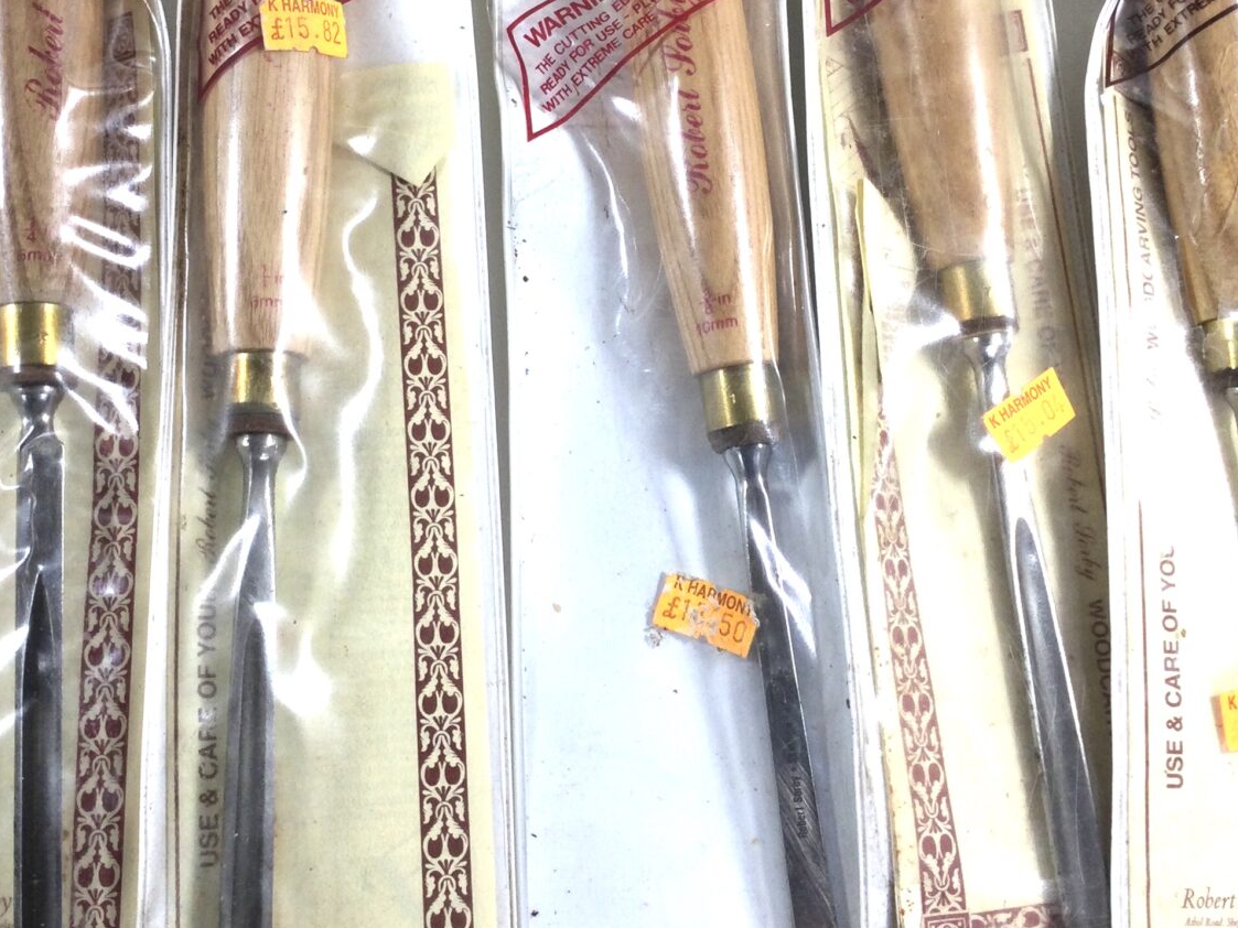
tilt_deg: -73.5
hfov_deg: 36.1
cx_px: 560
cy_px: 332
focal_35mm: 53
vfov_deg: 27.4
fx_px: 1895
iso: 40
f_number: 2.4
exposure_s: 1/100
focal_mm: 3.3
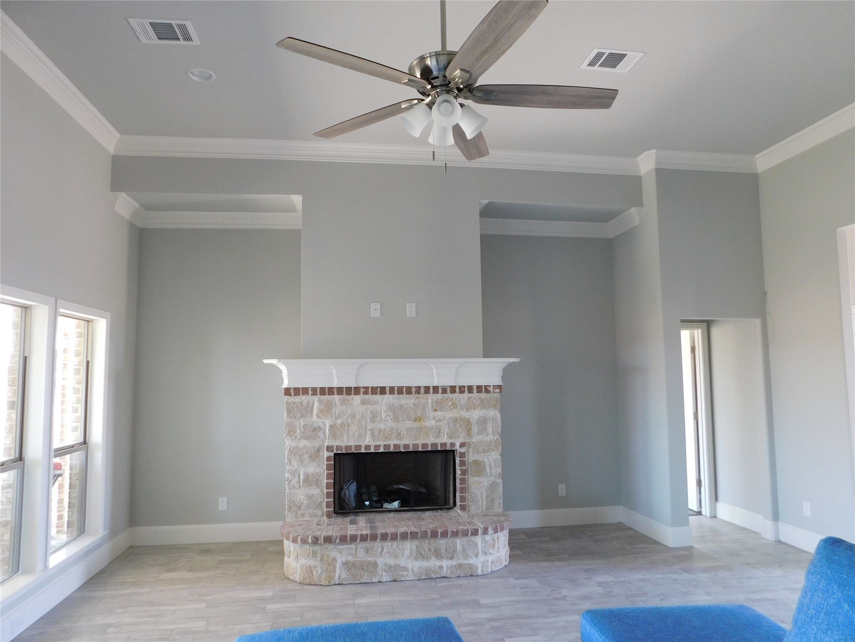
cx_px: 428
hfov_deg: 73.9
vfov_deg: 58.9
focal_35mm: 23
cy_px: 321
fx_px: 568
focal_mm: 4
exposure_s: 1/30
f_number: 3
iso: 200
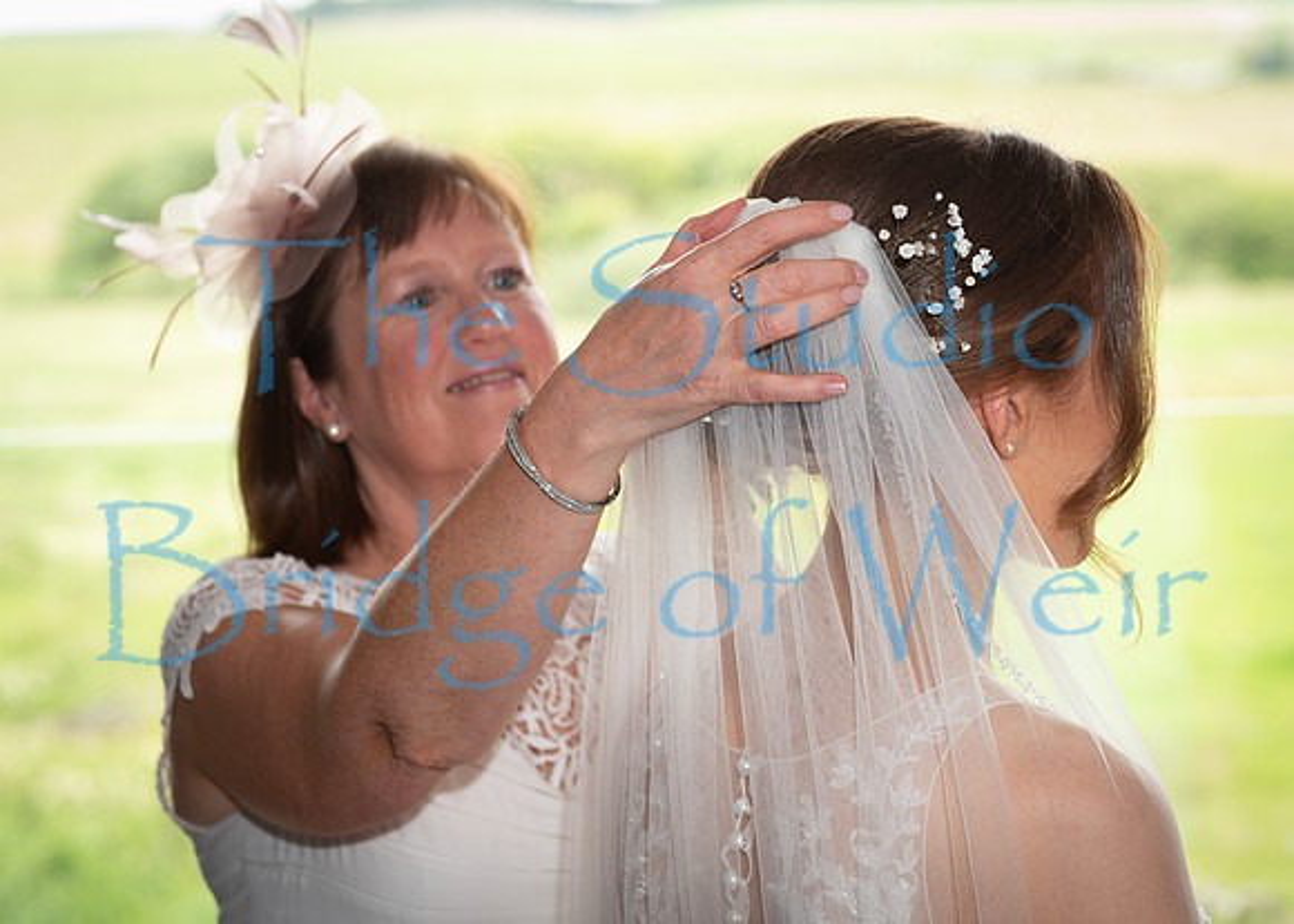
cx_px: 723
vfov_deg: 15.4
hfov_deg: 21.4
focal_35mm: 93
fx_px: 3416
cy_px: 434
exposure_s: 1/200
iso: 280
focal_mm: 66
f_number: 4
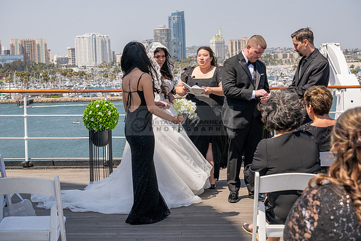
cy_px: 120
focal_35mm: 70
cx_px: 180
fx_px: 702
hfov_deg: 28.8
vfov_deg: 19.5
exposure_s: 1/800
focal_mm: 70
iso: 200
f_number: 8
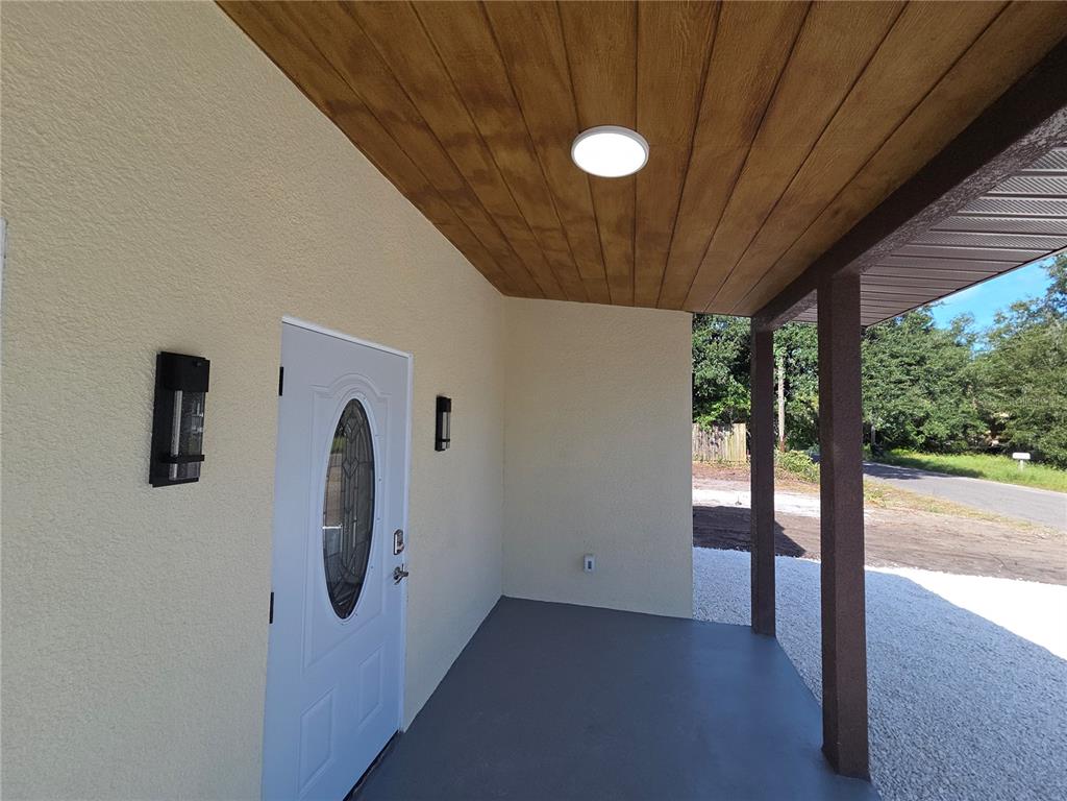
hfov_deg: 106.2
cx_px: 534
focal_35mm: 13
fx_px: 401
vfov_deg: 89.9
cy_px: 400
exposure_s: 1/720
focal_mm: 2.2
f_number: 2.2
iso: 50
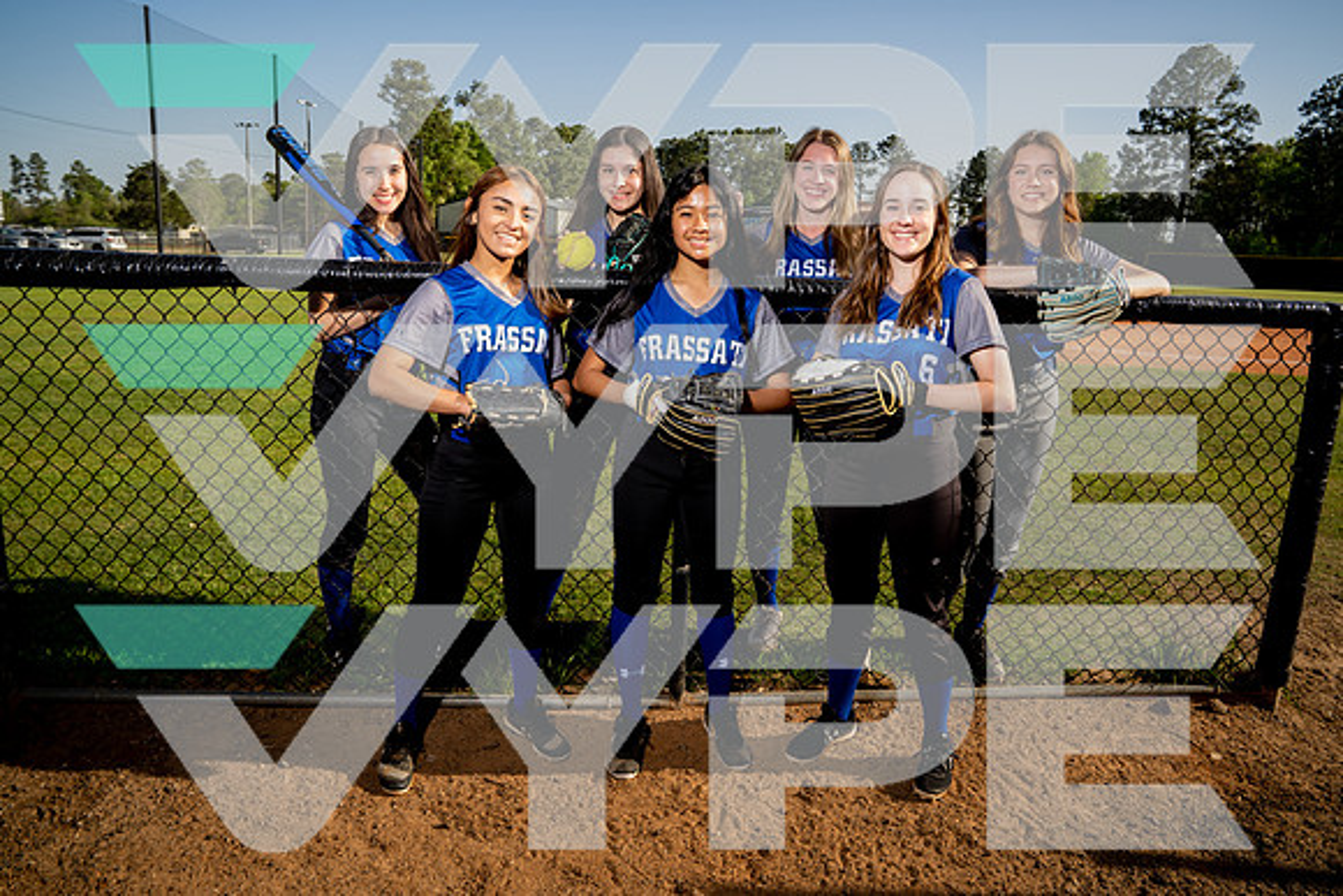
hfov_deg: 69.4
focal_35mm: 26
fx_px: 970
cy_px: 448
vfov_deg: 49.6
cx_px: 672
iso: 200
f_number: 8
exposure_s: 1/250
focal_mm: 26
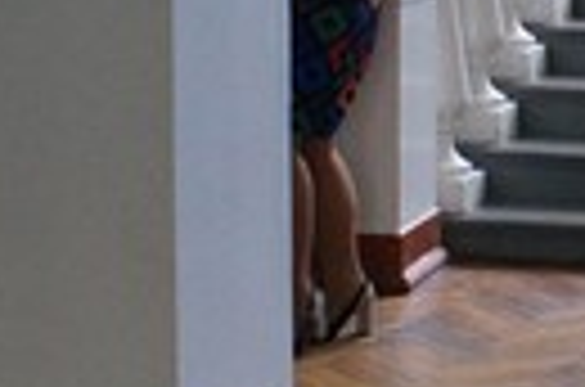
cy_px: -88
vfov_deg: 8.3
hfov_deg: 12.2
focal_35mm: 162
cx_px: 824
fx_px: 2626
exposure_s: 1/160
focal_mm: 20
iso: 1250
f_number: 4
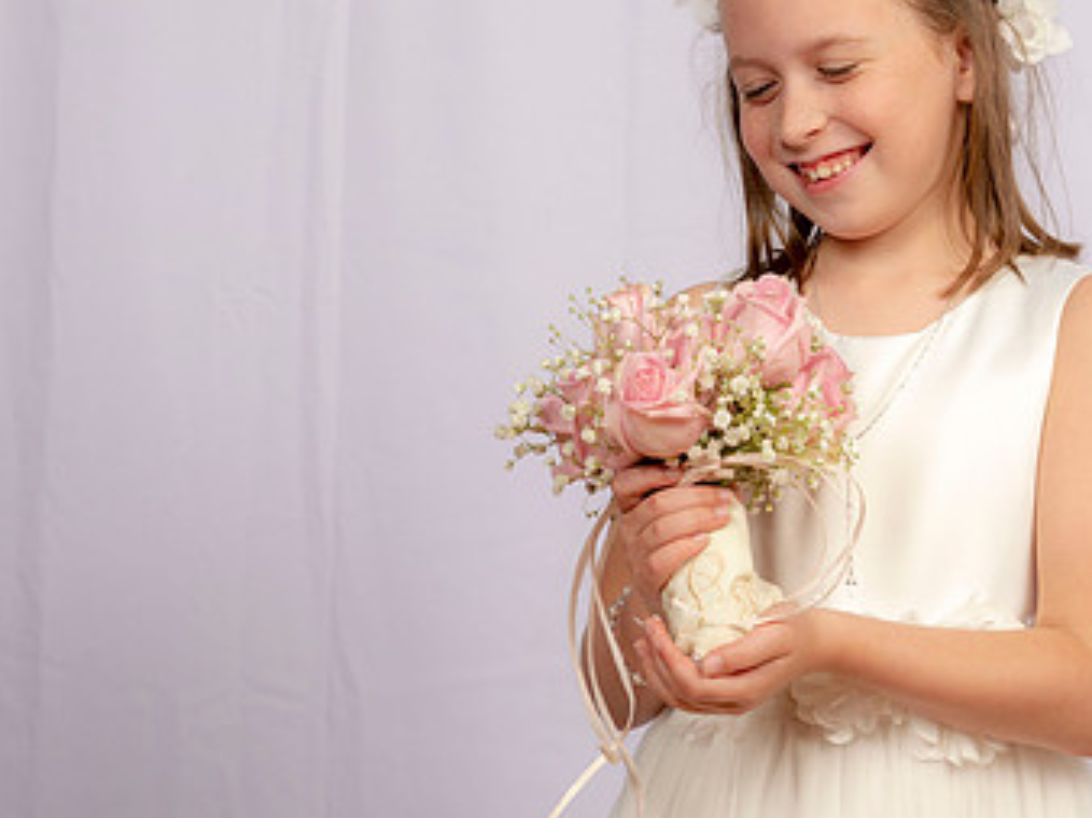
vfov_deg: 14.9
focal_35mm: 99
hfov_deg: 19.7
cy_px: 391
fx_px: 3121
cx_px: 821
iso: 160
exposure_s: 1/125
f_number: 8
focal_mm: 60
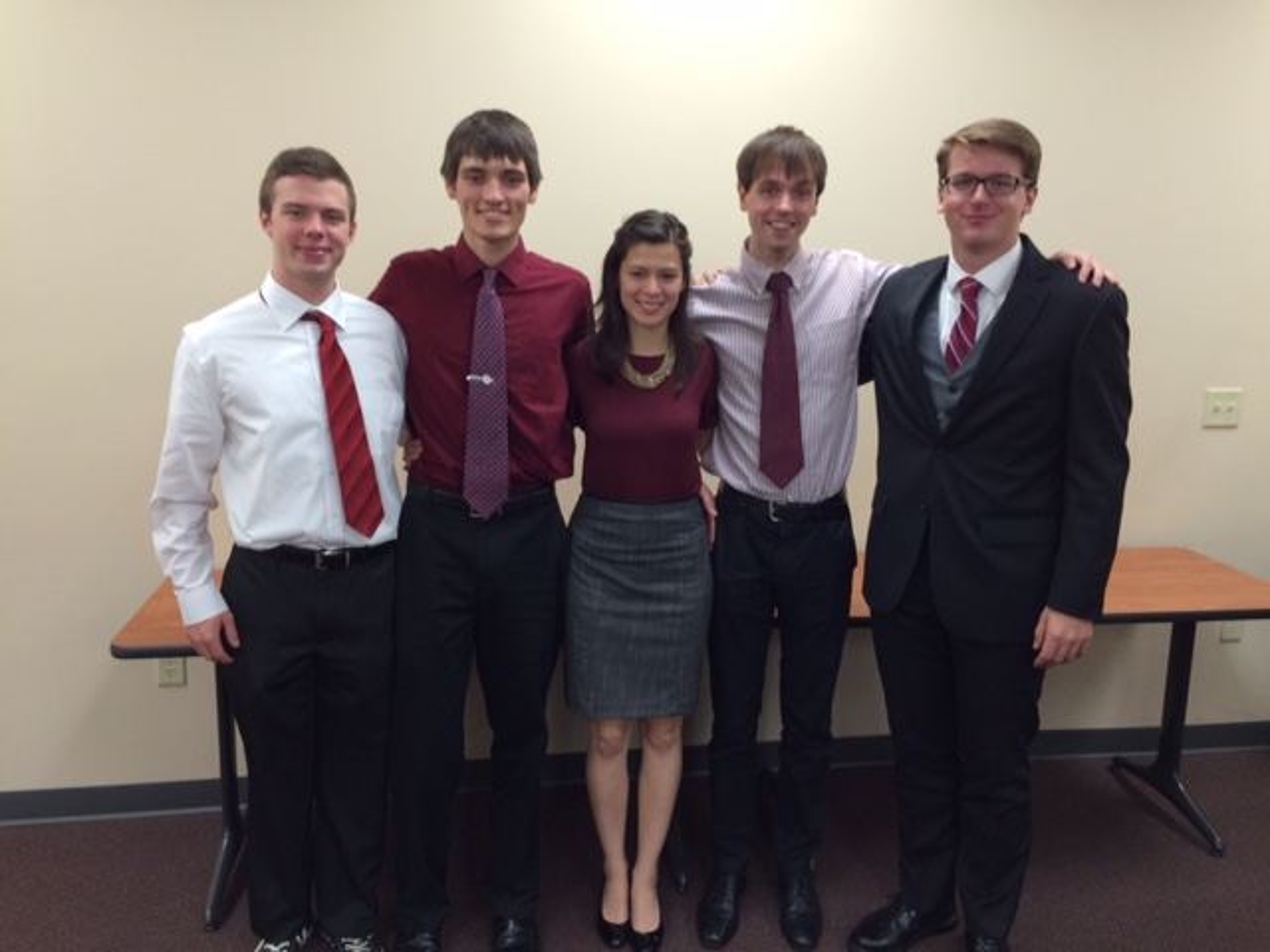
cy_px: 476
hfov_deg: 61.7
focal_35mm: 29
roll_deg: -0.3
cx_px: 635
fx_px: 1064
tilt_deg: -11.1
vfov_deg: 48.2
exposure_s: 1/30
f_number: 2.2
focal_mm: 4.15
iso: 100
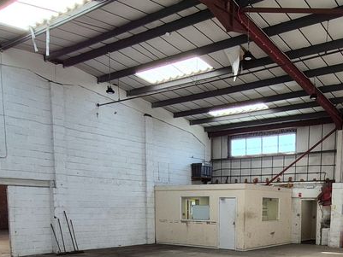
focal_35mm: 36
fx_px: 357
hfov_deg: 50.6
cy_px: 245
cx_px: 223
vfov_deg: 36.4
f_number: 2.2
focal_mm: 1.74
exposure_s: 1/163
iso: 50
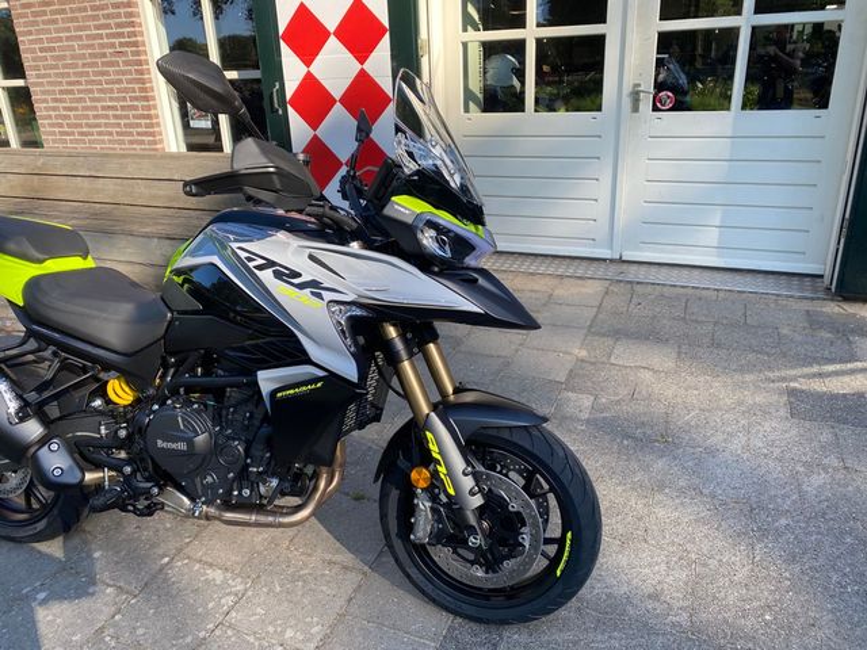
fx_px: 651
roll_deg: +1.3
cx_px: 434
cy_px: 325
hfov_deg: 67.3
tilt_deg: -19.1
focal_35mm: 26
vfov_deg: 53.1
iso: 32
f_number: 1.8
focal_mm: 4.25
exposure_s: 1/654
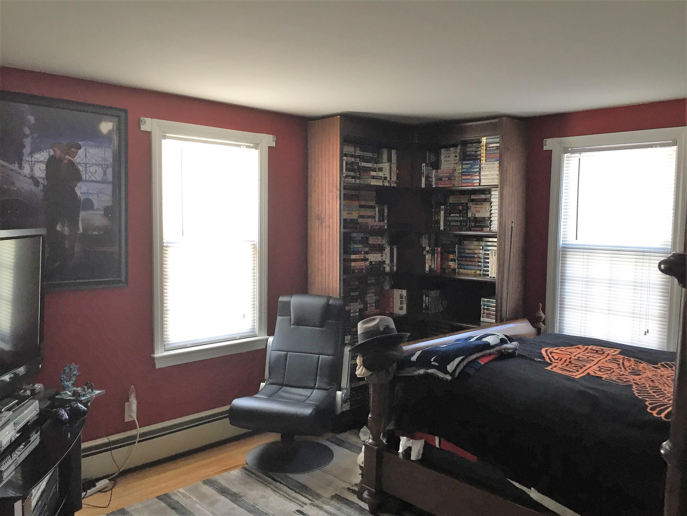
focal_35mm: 29
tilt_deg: -4.9
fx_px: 576
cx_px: 344
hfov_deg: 61.7
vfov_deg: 48.2
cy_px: 258
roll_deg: -1.4
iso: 80
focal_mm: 4.15
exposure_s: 1/30
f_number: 2.2
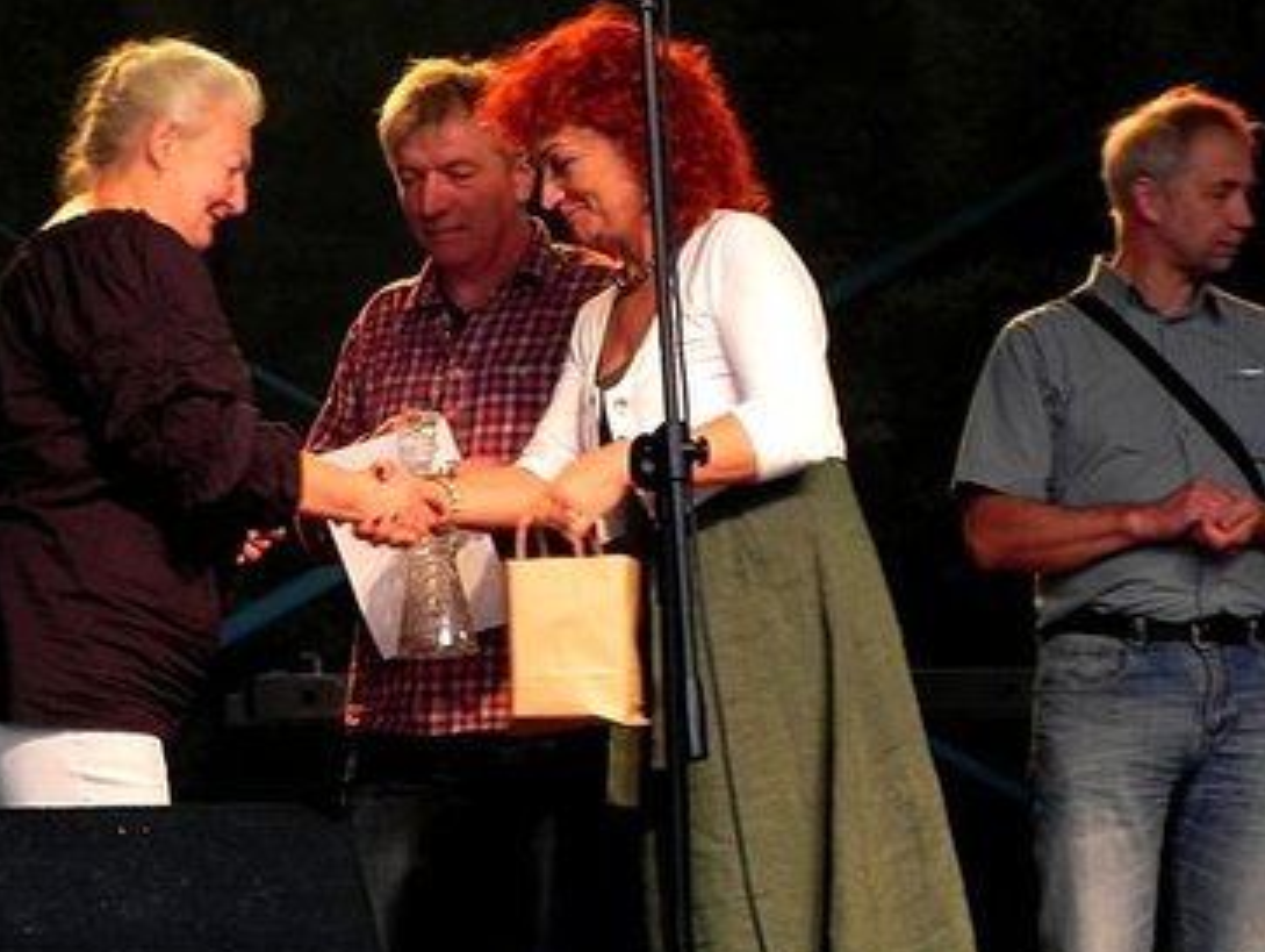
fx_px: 6877
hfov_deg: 10.5
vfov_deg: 7.9
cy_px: 513
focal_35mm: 188
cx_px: 561
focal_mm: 18.8
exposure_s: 1/53.7
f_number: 4
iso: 160
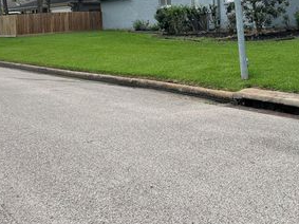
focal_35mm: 46
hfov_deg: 40.3
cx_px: 218
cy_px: 32
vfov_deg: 30.4
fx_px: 397
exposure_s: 1/742
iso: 50
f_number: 1.6
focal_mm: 5.1
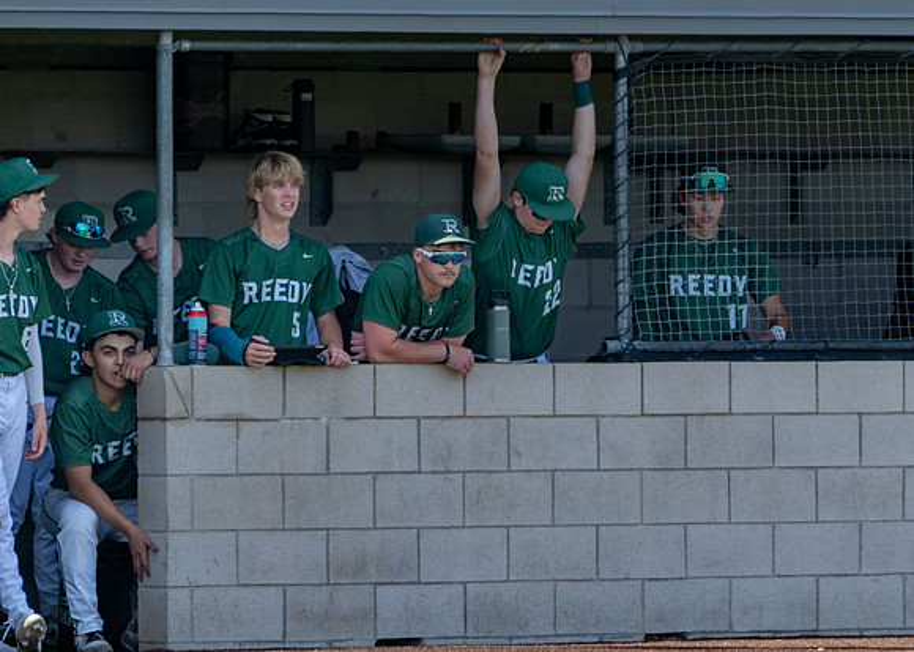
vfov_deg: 2.1
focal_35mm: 676
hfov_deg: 3.0
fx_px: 17541
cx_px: 563
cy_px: 314
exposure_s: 1/1000
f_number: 8
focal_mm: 560
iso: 640
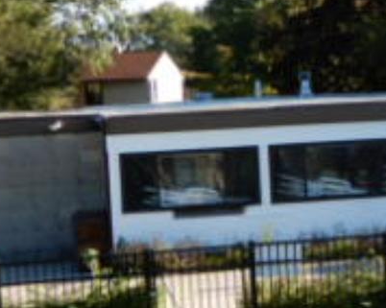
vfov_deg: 10.5
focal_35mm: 147
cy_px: 145
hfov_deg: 12.3
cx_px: 631
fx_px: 1678
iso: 80
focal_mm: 7.5
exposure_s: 1/200
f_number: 4
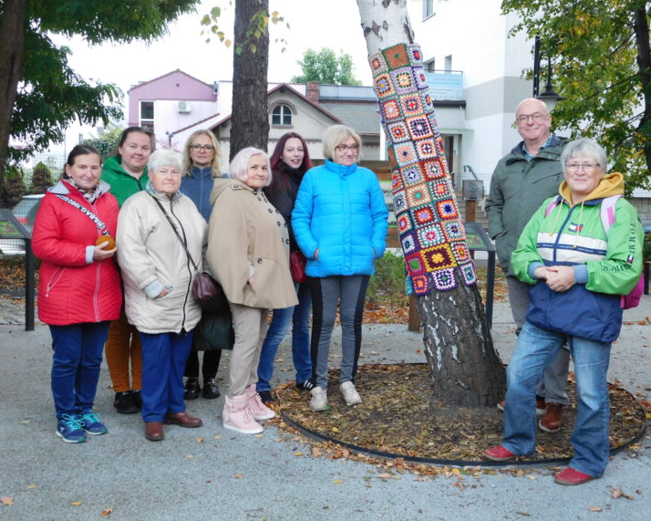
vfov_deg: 35.7
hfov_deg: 43.8
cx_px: 339
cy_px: 259
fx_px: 809
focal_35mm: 42
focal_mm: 7.1
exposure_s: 1/25
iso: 400
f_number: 3.6
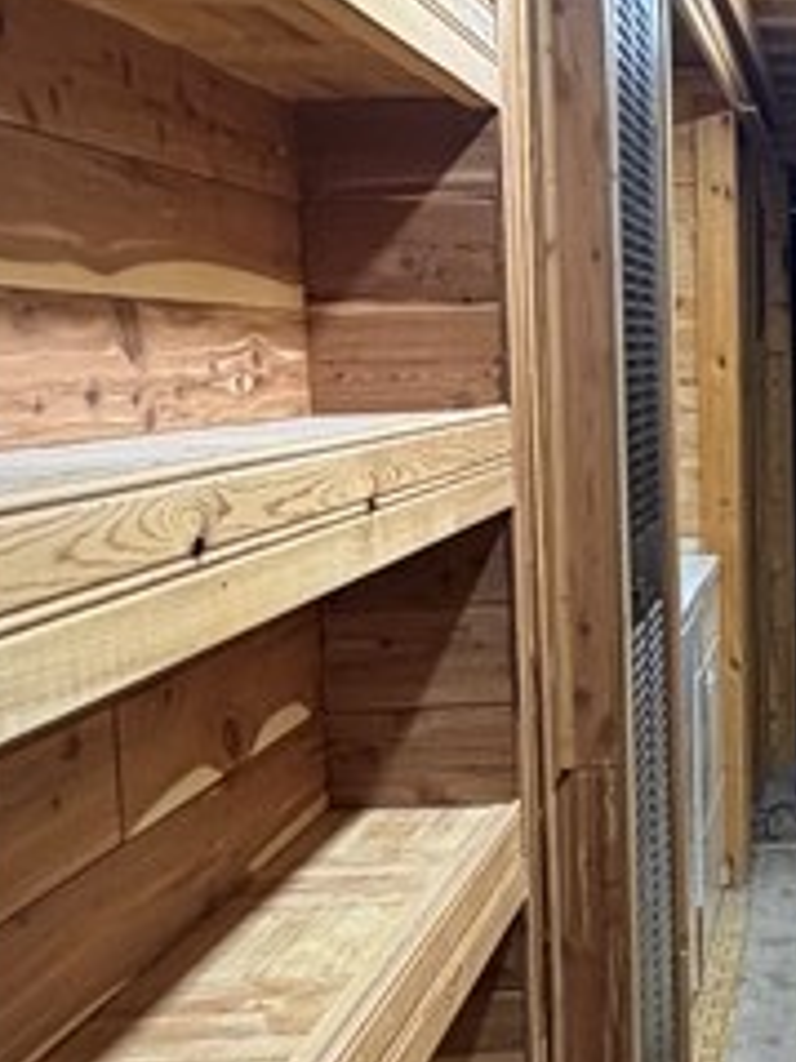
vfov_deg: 32.2
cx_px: 1009
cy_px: 551
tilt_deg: -5.2
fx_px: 1841
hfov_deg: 22.1
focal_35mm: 60
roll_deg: -0.6
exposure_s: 1/120
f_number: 2.2
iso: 250
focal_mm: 2.22
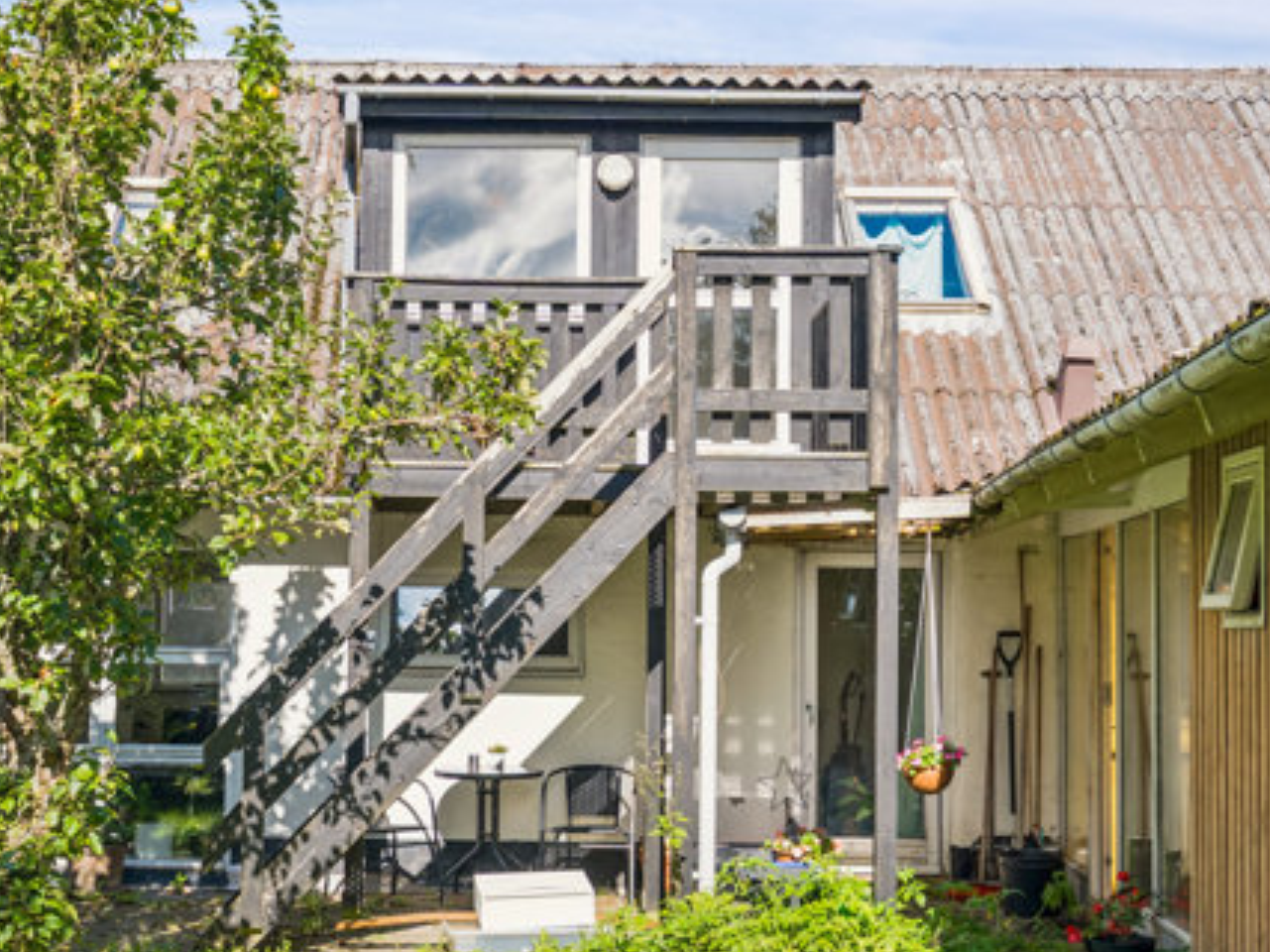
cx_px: 497
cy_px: 475
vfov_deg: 23.3
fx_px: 2311
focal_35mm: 63
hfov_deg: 30.6
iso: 100
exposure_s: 1/200
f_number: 5
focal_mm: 35
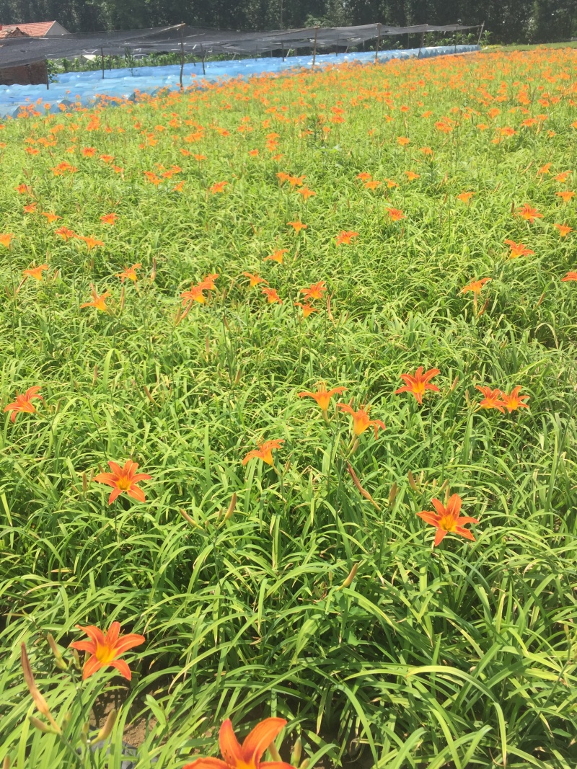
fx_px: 645
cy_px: 384
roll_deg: +4.9
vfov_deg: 61.7
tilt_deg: -27.1
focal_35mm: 29
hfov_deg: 48.2
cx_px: 288
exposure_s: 1/1236
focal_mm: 4.15
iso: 32
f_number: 2.2
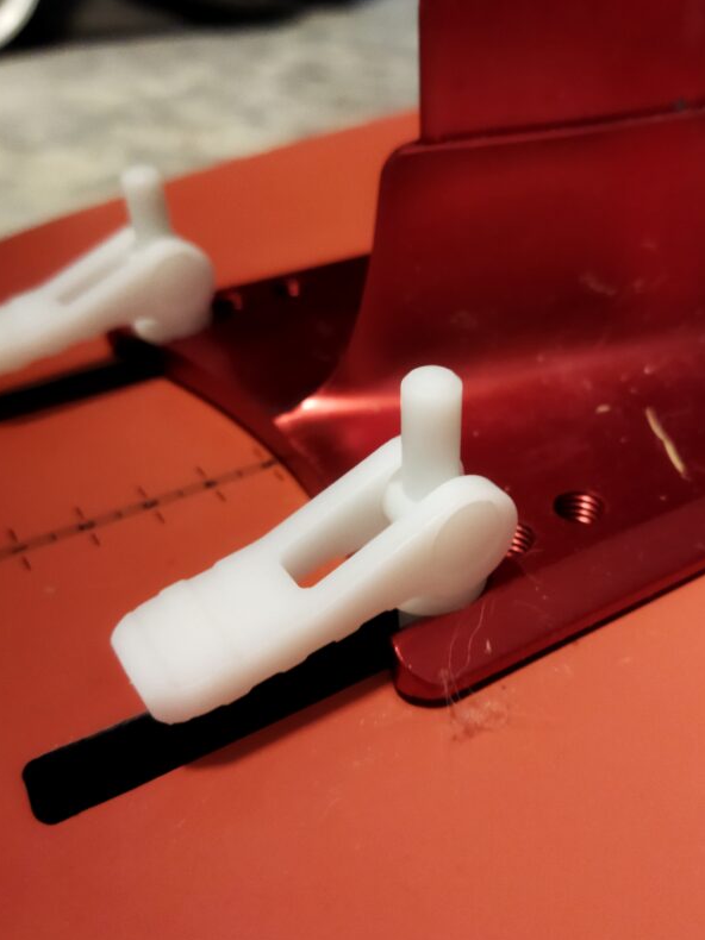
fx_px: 951
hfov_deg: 40.5
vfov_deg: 52.6
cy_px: 495
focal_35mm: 35
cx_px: 412
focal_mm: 4.71
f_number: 1.79
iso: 881
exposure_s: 1/20
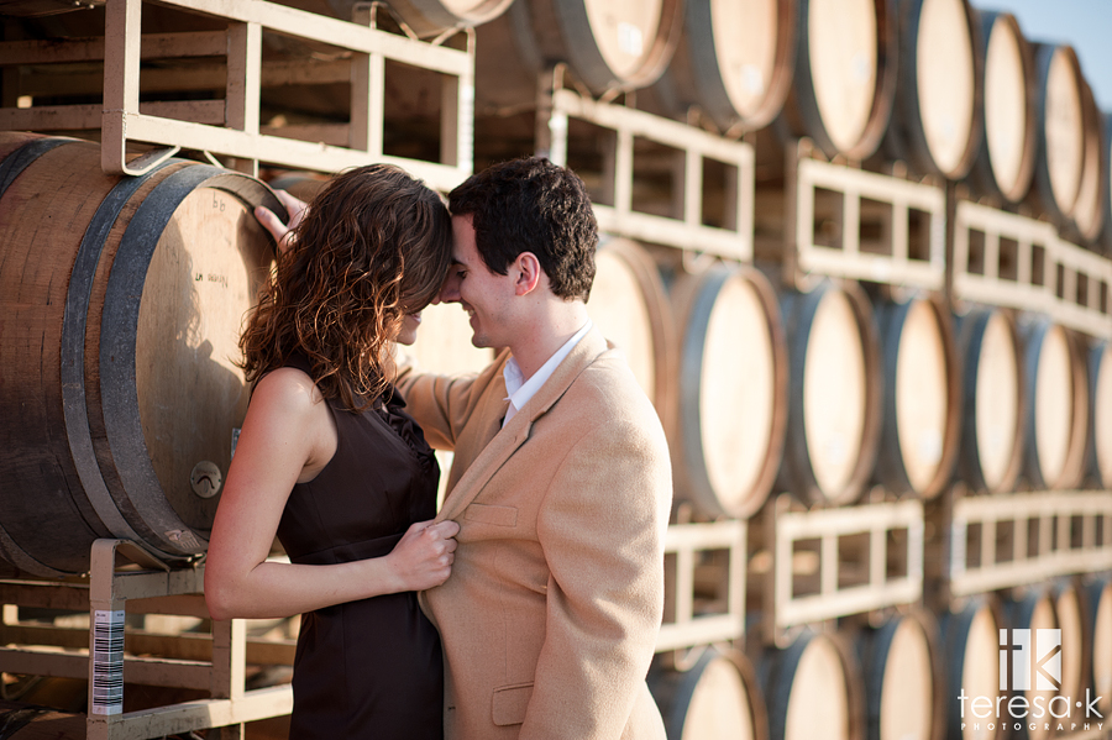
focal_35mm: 85
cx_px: 556
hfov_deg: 23.9
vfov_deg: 16.1
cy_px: 370
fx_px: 2624
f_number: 1.4
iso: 200
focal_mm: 85
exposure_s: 1/2000
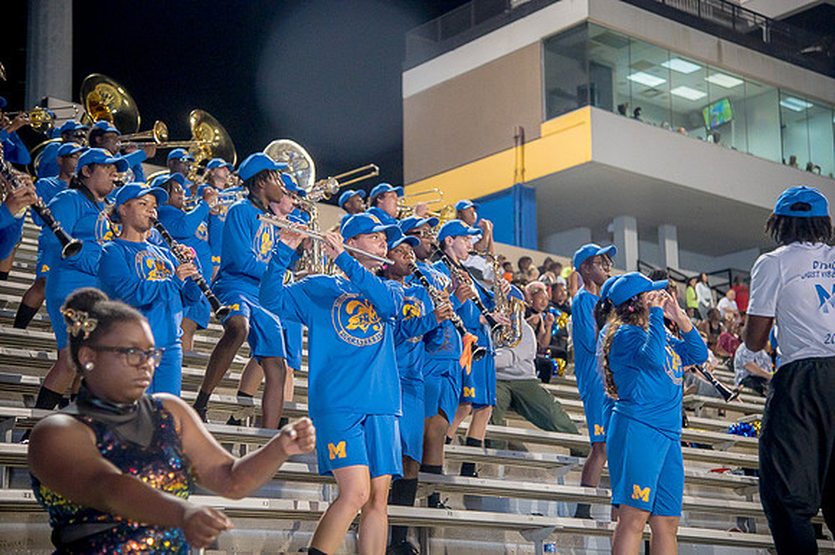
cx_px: 418
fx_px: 1507
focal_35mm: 65
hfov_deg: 31.0
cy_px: 278
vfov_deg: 20.9
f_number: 4
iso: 2000
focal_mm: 65
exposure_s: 1/200
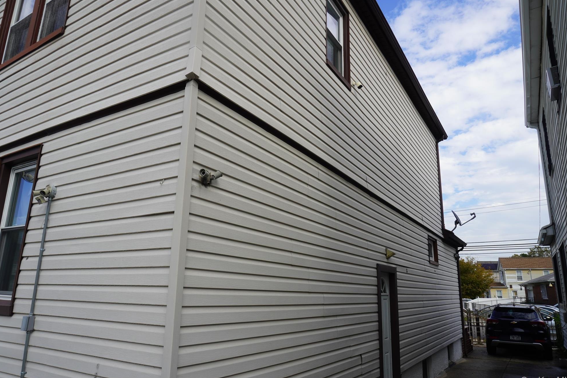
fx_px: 394
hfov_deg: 71.5
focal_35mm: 25
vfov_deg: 51.3
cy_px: 190
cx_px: 284
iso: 100
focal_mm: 16
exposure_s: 1/125
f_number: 9
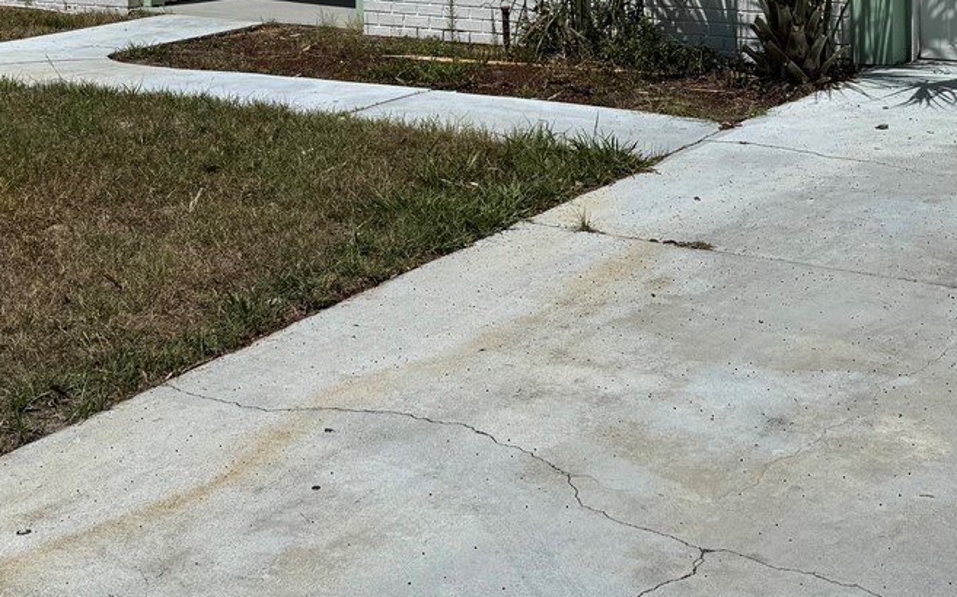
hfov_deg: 33.0
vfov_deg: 19.5
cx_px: 529
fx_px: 1616
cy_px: -146
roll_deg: -0.4
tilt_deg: -1.1
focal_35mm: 62
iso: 80
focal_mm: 6.76
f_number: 1.78
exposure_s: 1/12346
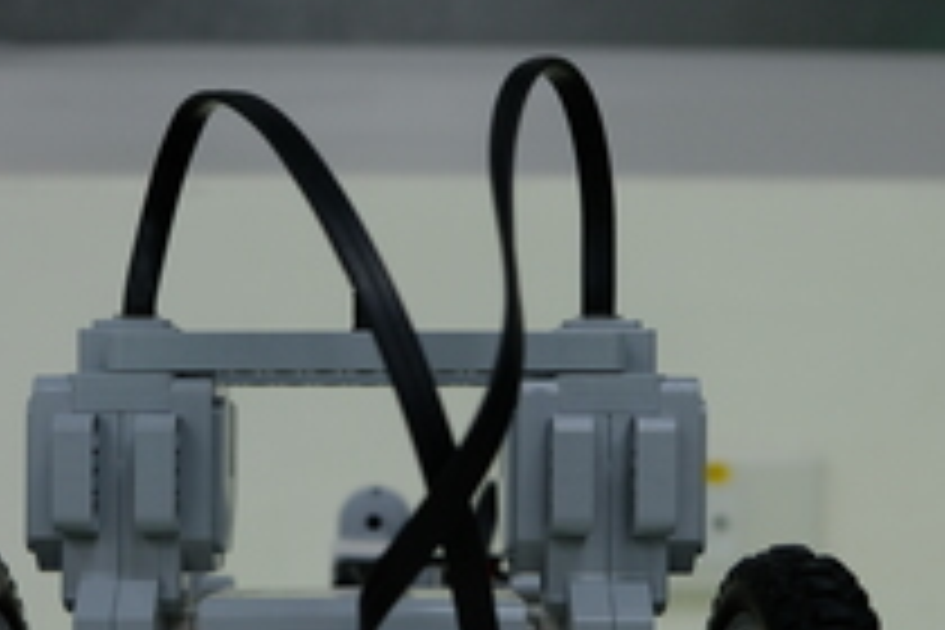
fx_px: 1549
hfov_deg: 33.8
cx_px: 369
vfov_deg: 22.5
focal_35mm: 59
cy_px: 547
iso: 640
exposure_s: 1/180
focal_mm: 20.5
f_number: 3.2
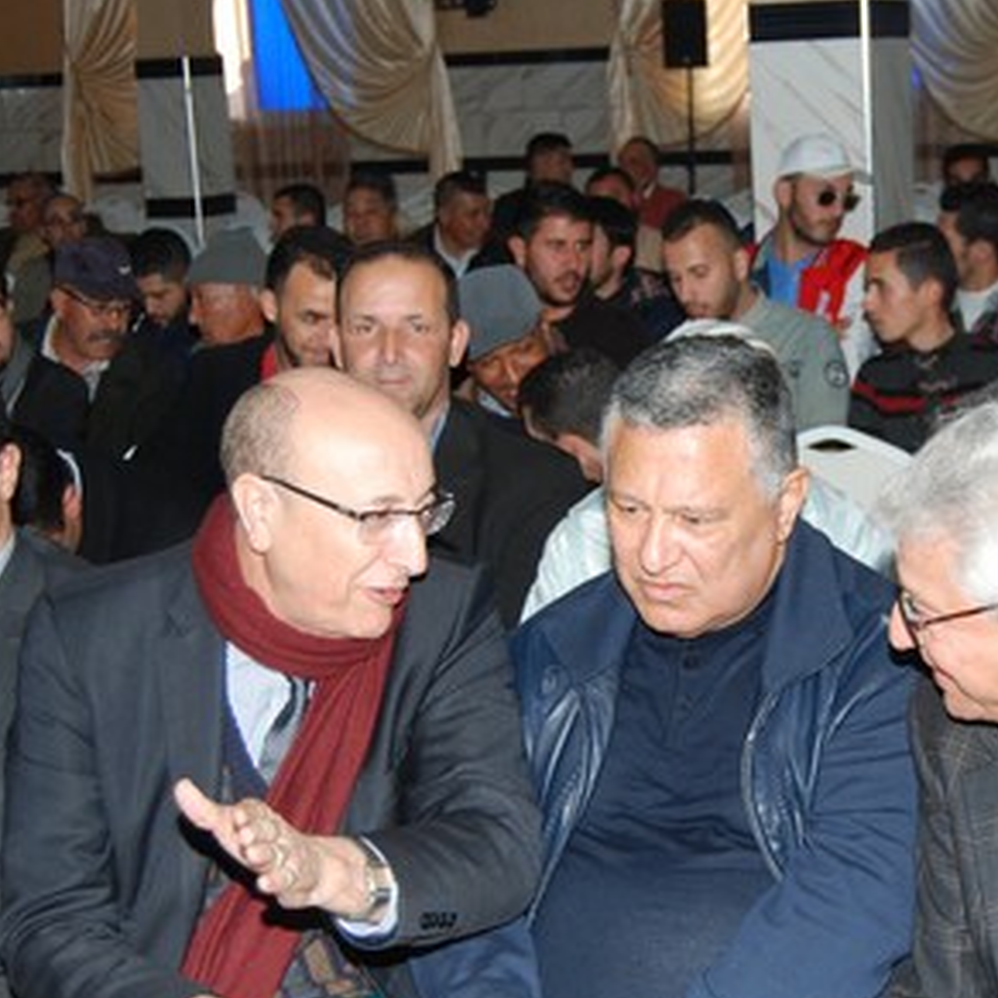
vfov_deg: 23.7
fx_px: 2381
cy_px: 552
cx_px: 741
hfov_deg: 23.4
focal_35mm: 73
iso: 200
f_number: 4.2
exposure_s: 1/60
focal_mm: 26
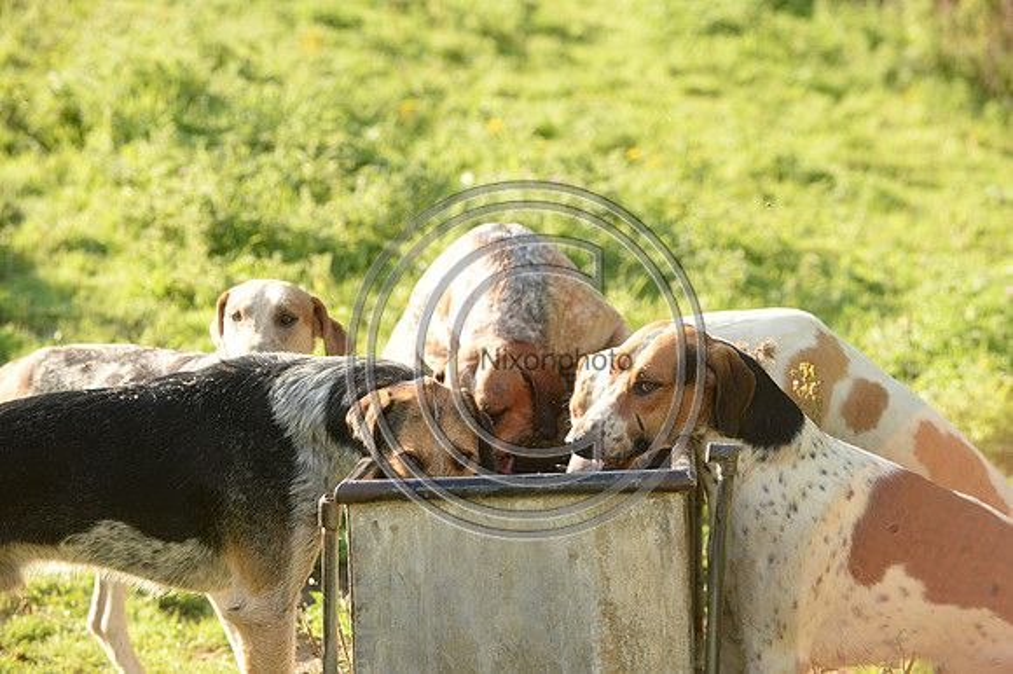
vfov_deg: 11.0
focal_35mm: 125
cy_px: 337
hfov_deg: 16.4
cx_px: 506
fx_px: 3515
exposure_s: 1/640
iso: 800
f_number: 4.5
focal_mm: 125
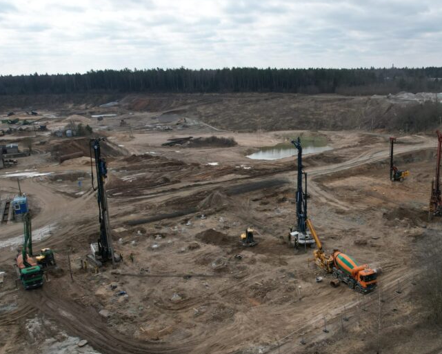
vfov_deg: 44.5
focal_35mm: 33
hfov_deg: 52.8
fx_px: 432
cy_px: 196
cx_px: 305
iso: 140
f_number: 2.8
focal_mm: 8.38
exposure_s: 1/2500
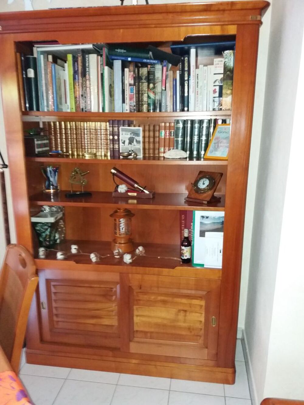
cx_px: 152
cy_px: 202
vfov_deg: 63.4
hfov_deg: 49.8
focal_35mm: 28
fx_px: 328
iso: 400
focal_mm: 3.7
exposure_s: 1/15
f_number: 1.9
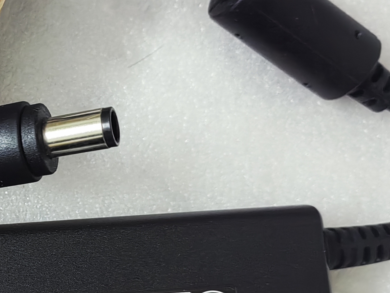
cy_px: 227
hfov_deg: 23.8
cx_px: -71
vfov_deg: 19.5
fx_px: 845
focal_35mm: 75
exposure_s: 1/25
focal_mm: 5.52
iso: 320
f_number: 1.9
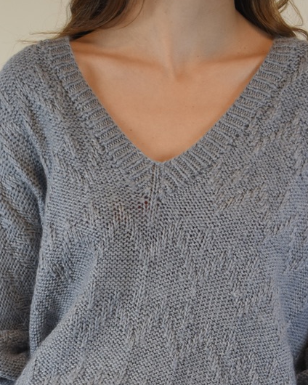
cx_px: 169
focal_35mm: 101
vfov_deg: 18.7
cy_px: 340
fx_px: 1150
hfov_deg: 15.2
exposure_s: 1/80
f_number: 4.5
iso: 400
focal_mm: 35
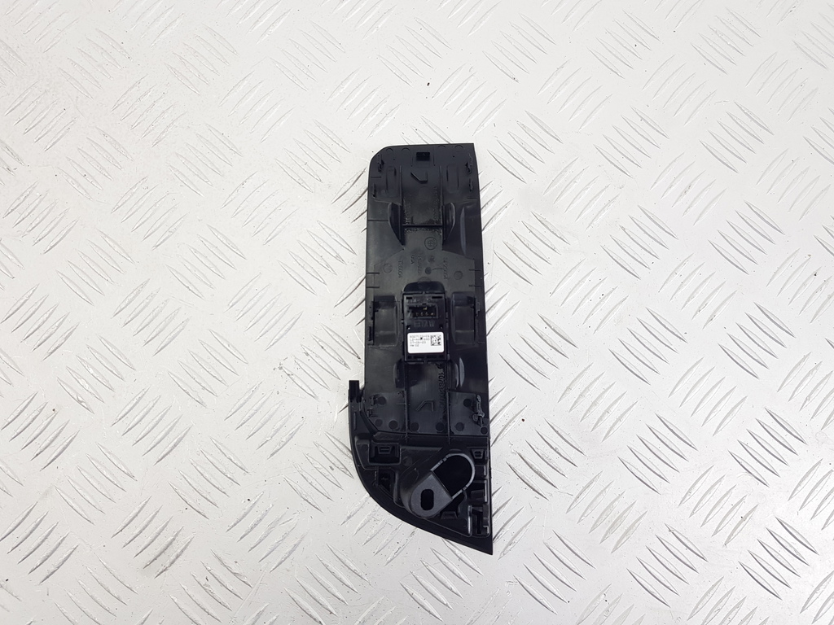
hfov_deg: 67.3
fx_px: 626
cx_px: 417
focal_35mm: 26
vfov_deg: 53.1
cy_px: 312
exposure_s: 1/100
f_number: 1.7
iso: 64
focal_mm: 4.2
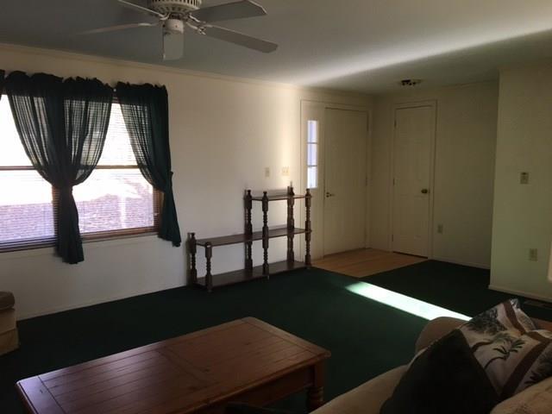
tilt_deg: -6.9
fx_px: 462
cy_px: 207
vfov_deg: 48.2
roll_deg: -0.6
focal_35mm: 29
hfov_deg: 61.7
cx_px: 276
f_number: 2.2
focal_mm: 4.15
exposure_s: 1/30
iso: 40
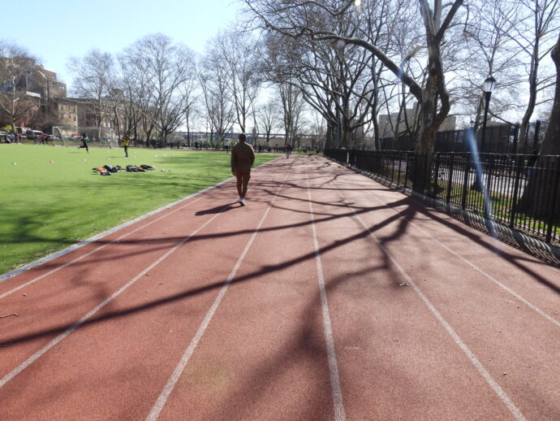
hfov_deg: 71.6
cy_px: 210
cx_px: 280
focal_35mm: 24
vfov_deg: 56.8
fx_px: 388
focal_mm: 4.3
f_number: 4.5
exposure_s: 1/1600
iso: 400
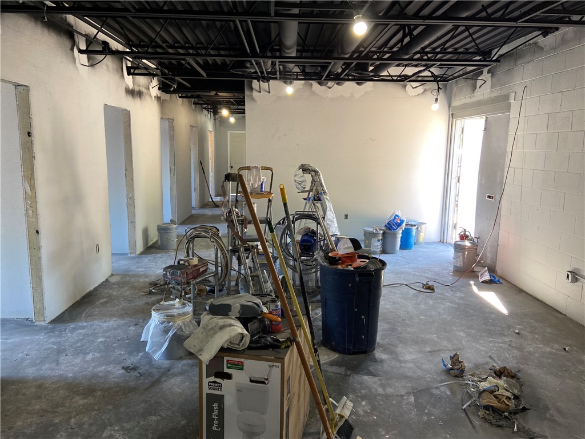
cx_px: 292
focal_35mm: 26
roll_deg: -0.1
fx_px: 439
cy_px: 220
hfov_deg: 67.3
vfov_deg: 53.1
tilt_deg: -8.5
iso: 160
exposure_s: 1/60
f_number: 1.8
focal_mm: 4.25
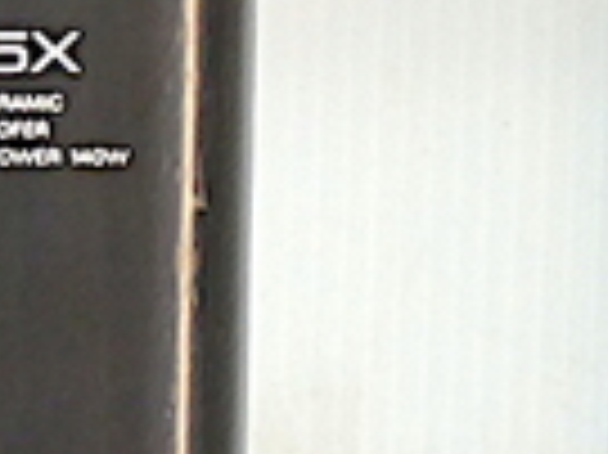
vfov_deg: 1.7
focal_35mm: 880
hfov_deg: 2.2
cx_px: -1482
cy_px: 719
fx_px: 15443
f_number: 5.2
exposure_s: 1/5
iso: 200
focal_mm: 22.3
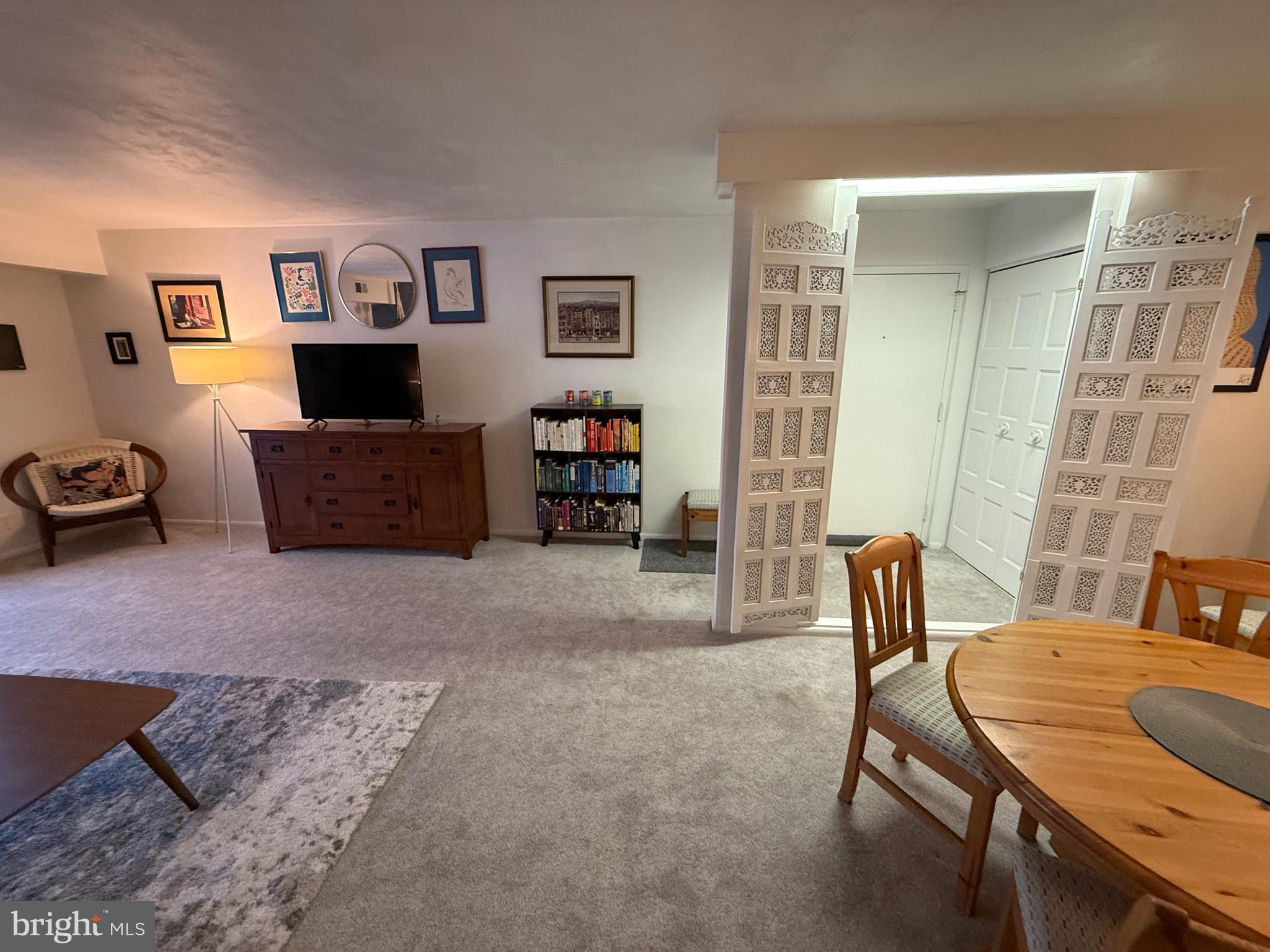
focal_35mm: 14
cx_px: 635
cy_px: 476
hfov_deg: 102.1
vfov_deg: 85.7
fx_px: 514
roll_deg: +0.5
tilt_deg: -14.1
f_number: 2.2
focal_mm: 2.22
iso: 400
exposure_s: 1/60
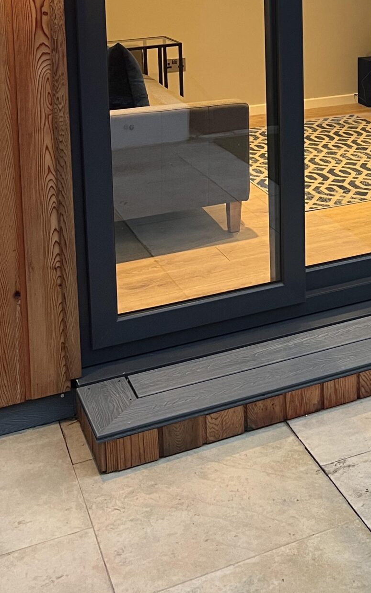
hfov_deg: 21.8
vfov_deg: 33.1
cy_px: 16
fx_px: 922
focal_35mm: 57
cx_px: 383
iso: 125
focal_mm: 5.7
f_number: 1.5
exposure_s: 1/61
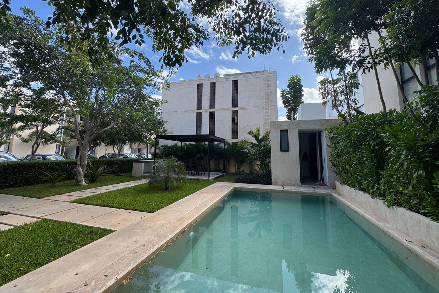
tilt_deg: +8.6
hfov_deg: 100.4
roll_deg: -1.0
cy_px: 130
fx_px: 183
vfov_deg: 77.1
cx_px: 220
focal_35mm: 15
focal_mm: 2.22
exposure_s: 1/921
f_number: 2.2
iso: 50
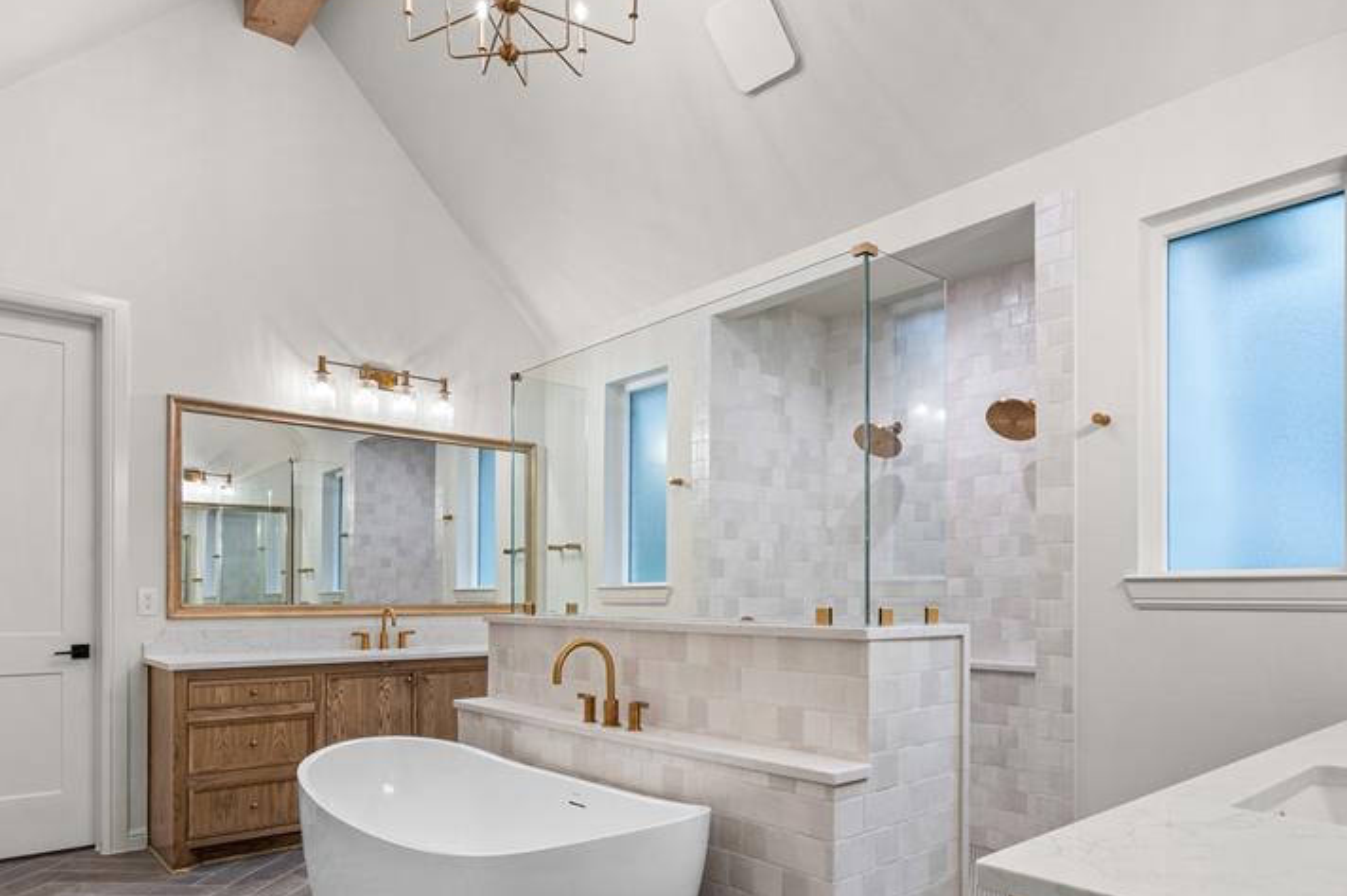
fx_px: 860
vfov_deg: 54.0
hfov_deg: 76.0
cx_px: 726
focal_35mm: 23
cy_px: 592
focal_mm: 16
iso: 160
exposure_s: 1/3
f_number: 9
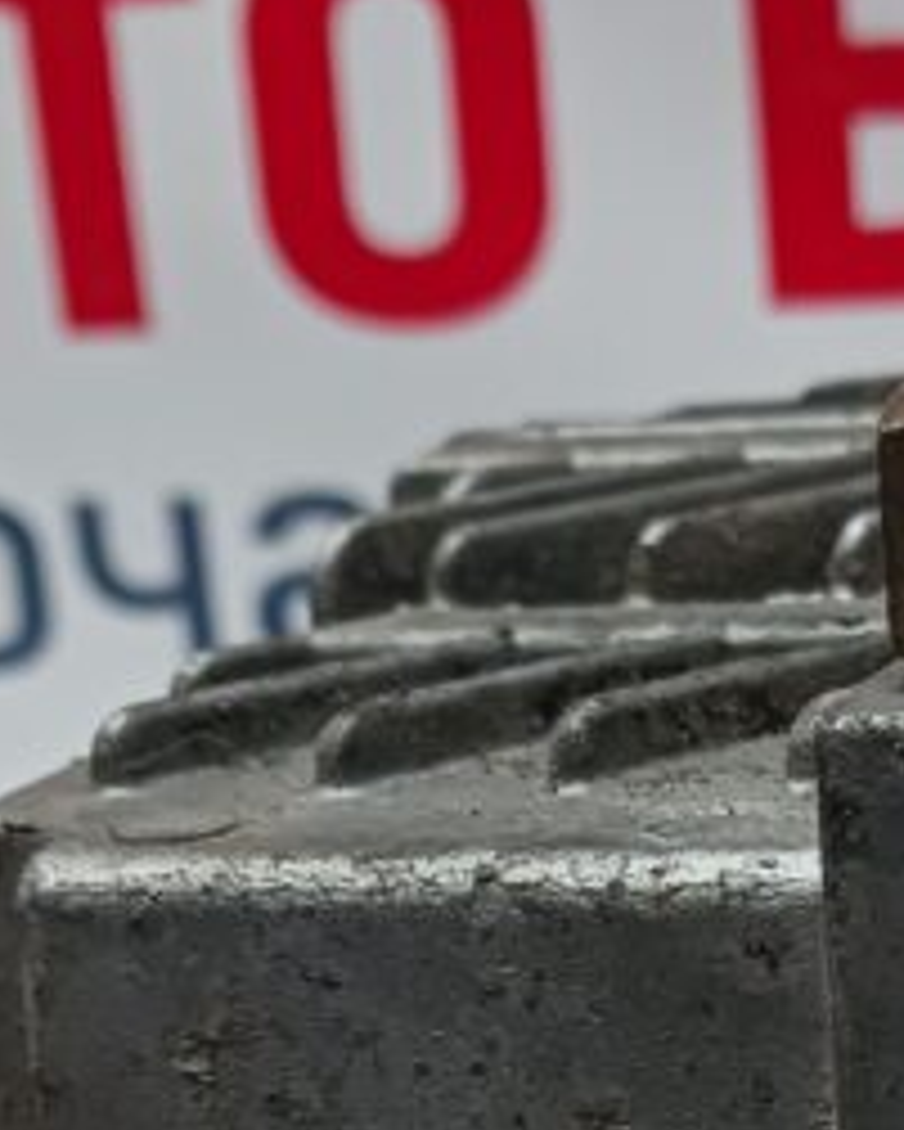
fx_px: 3275
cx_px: 908
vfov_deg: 18.7
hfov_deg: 15.4
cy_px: 1294
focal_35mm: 98
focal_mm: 4
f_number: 1.8
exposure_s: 1/25
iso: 500
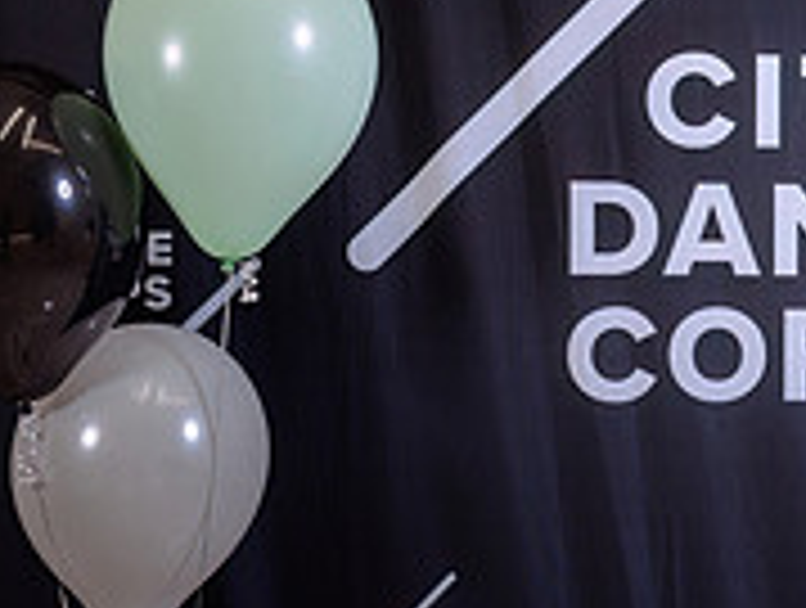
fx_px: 1773
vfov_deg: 19.4
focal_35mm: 76
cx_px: 928
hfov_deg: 23.7
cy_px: 268
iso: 500
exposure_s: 1/160
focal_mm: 24
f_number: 4
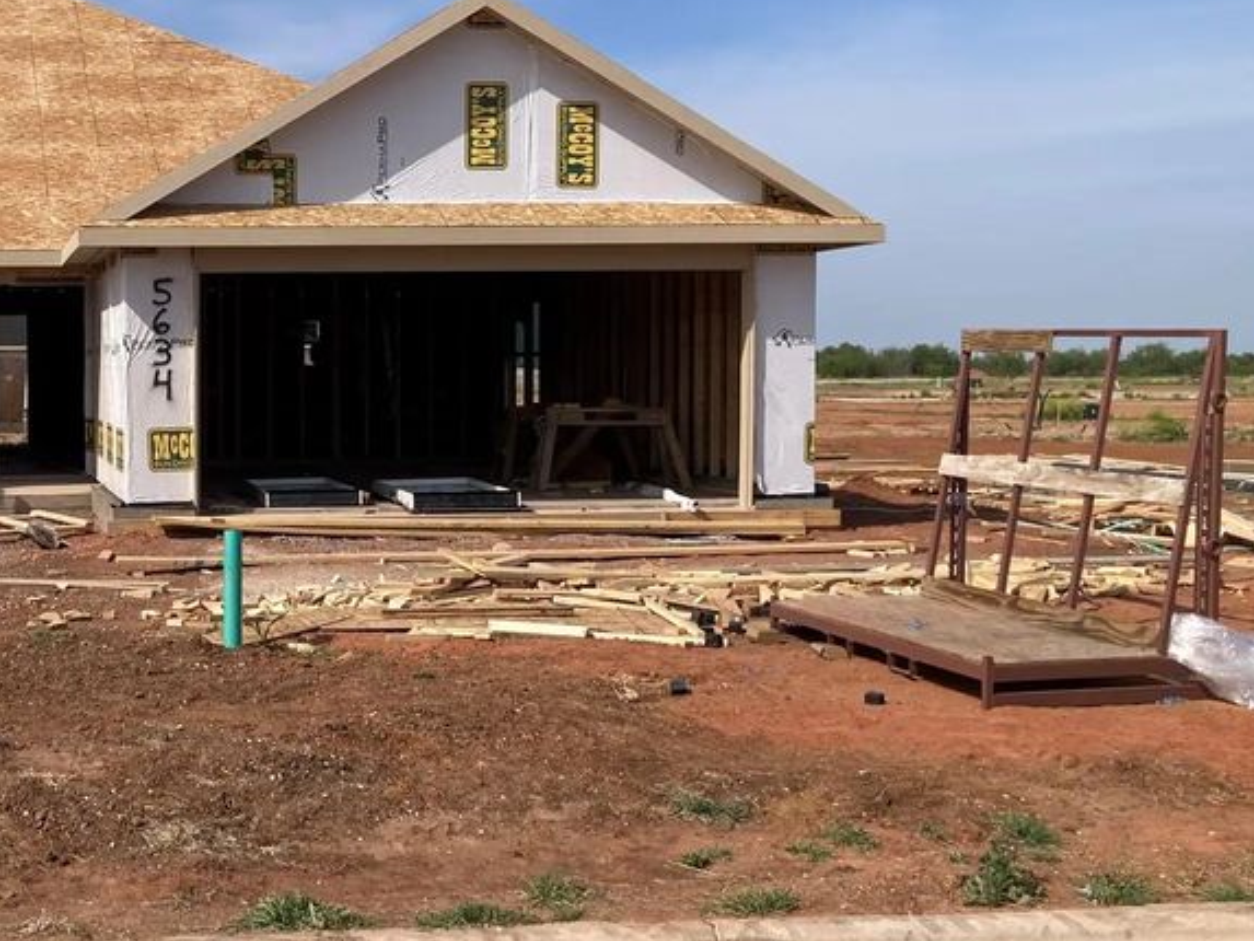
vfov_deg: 29.1
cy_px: 455
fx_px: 1812
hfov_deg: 36.3
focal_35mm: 50
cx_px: 173
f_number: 1.8
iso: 20
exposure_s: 1/2433
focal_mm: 3.99
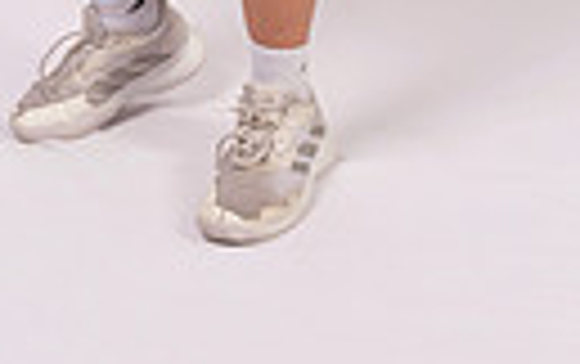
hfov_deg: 17.8
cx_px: 198
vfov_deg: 9.8
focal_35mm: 117
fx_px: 1852
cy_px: -517
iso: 160
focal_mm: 33
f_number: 5.6
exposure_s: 1/125
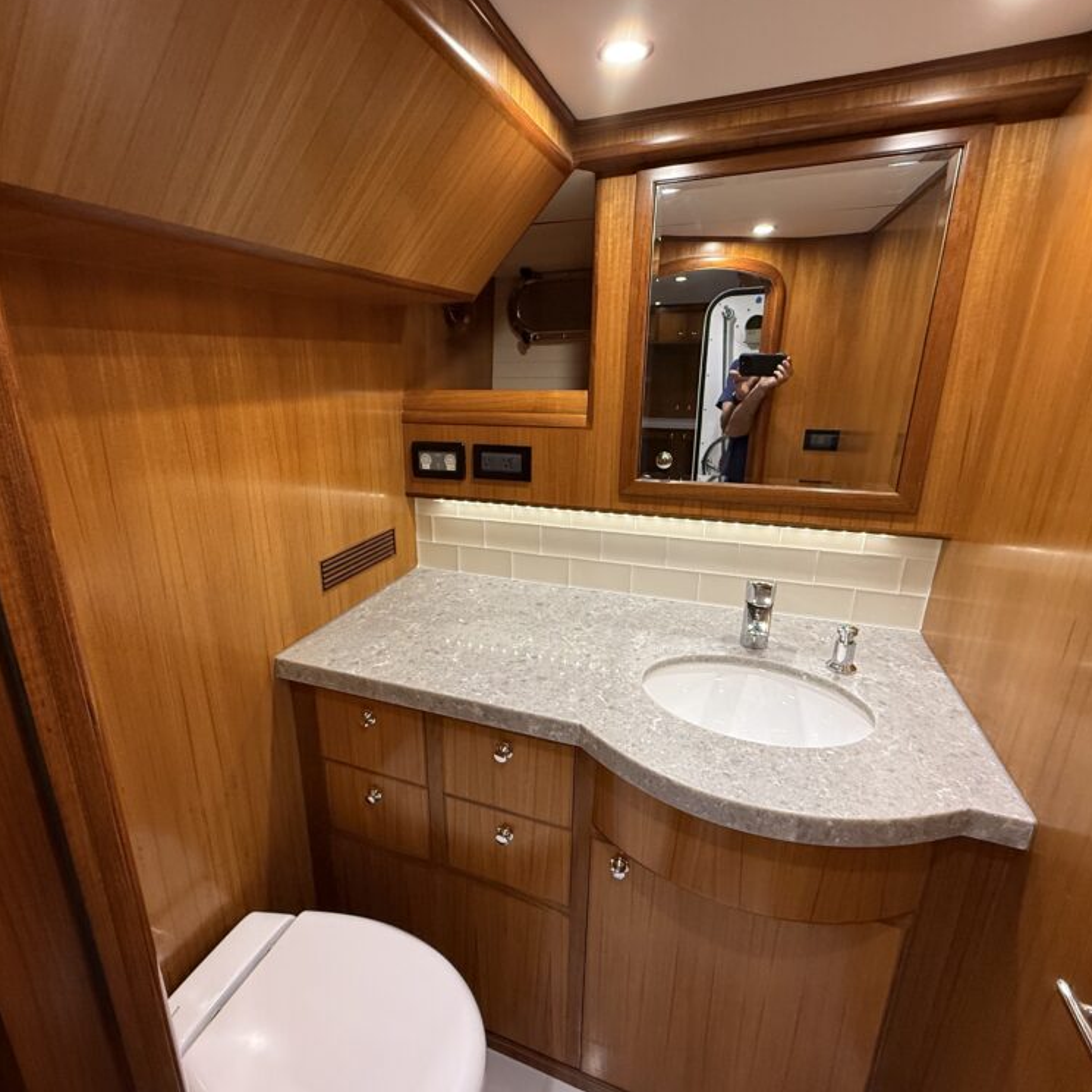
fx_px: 607
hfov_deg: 83.7
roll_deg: +1.1
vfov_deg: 84.0
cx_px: 490
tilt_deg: -16.5
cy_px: 553
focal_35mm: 17
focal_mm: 2.22
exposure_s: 1/56
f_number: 2.2
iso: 320
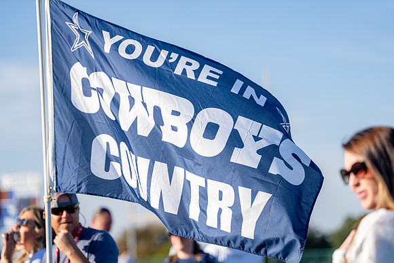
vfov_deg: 9.5
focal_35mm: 145
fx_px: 1586
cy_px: 138
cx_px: 186
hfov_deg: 14.2
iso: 160
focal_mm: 135
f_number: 2.8
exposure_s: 1/1250
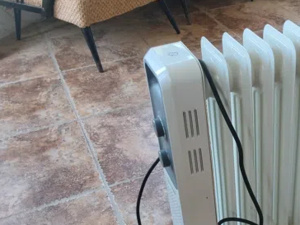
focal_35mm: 51
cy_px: 157
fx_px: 442
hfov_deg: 36.0
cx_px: 249
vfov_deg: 28.3
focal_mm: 3.96
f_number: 1.8
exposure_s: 1/33.3
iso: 100
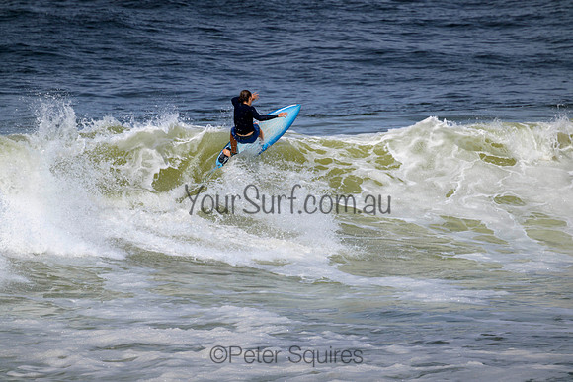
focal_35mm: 800
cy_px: 191
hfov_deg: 2.6
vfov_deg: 1.7
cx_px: 286
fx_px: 12736
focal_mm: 800
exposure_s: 1/2000
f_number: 11
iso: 400
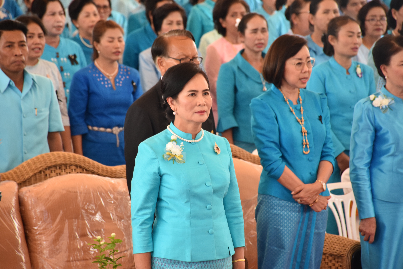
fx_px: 2351
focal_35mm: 210
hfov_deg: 9.8
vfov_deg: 6.5
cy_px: 134
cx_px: 202
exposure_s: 1/250
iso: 800
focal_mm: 140
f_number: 5.6
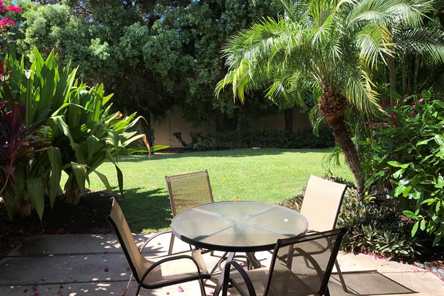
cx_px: 224
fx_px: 370
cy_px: 153
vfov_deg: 43.6
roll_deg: +0.5
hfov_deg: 61.9
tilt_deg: -8.3
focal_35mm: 30
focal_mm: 3.99
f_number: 1.8
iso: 20
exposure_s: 1/921
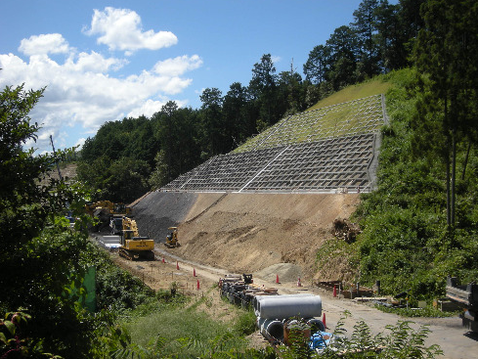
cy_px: 177
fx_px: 622
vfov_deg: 32.2
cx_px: 243
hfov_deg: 42.1
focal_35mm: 45
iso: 64
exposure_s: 1/282
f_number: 6.1
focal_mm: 7.1
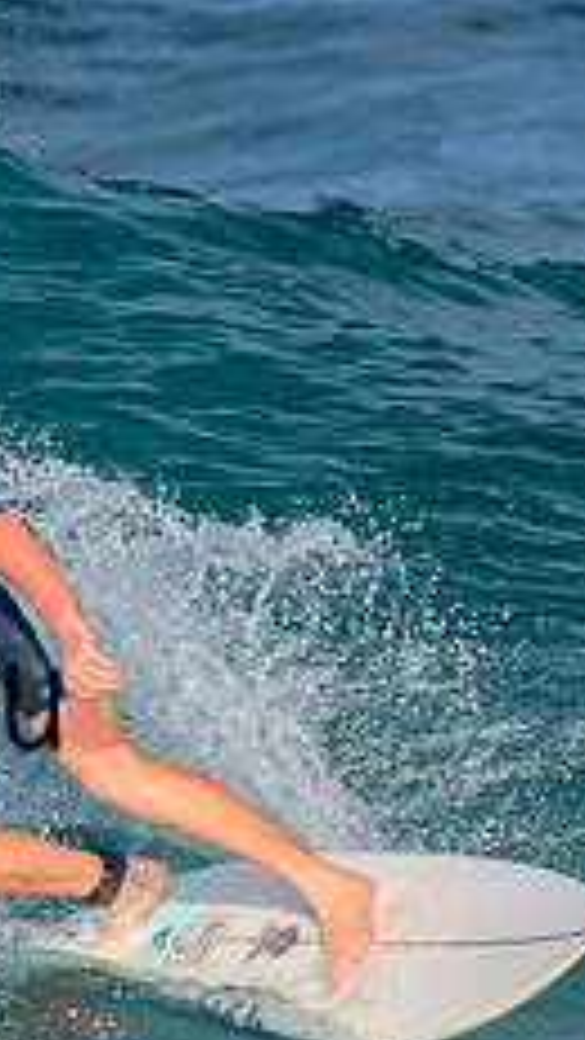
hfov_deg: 0.5
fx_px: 66821
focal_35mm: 2424
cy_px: 538
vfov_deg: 0.9
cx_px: -258
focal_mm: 800
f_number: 11
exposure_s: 1/1600
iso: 640
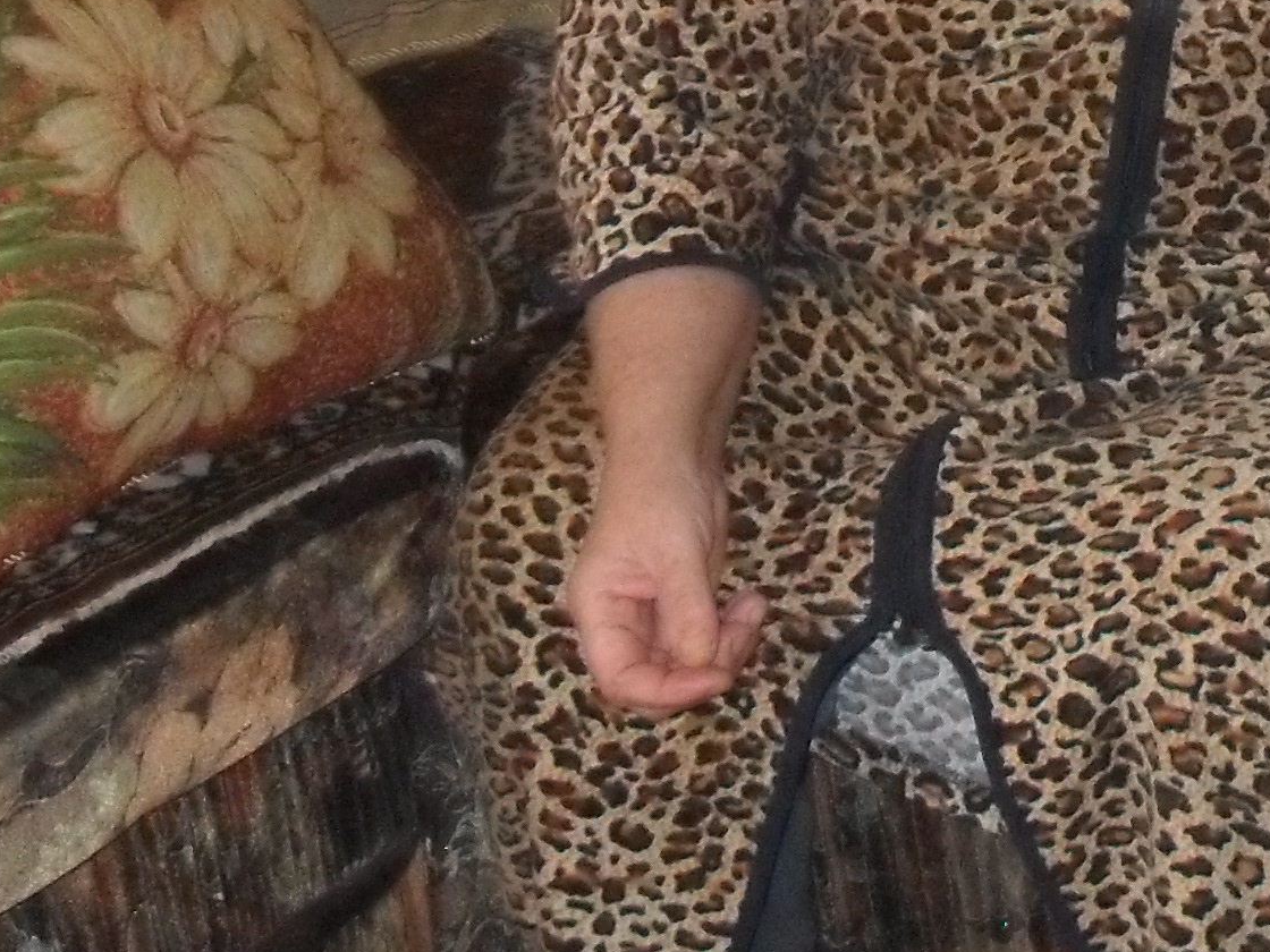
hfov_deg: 16.5
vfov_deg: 12.5
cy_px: -321
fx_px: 4182
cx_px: 1555
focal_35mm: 114
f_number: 2.8
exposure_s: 1/15
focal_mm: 6.2
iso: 400
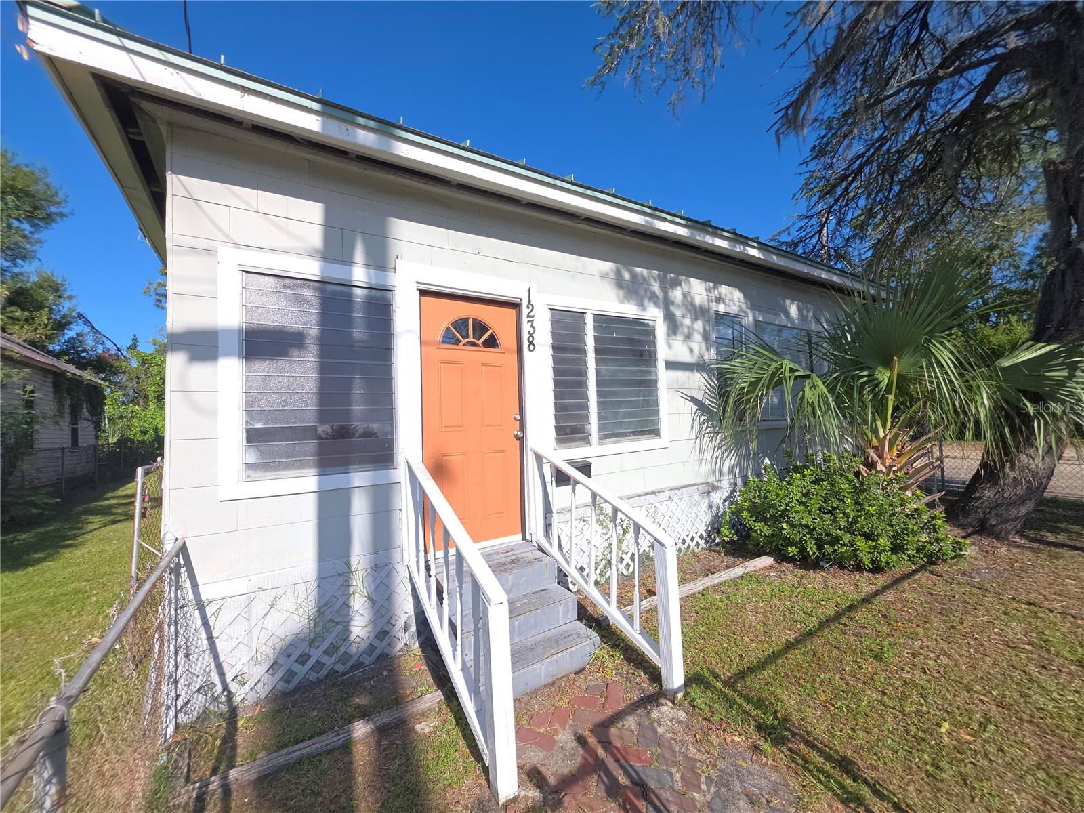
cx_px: 542
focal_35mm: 13
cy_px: 406
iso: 20
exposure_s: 1/701
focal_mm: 2.2
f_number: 1.9
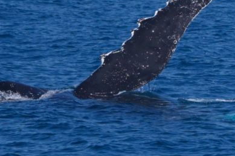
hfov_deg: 5.0
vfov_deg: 3.3
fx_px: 2682
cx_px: 48
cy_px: 61
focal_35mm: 411
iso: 1000
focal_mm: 200
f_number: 8
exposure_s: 1/3200
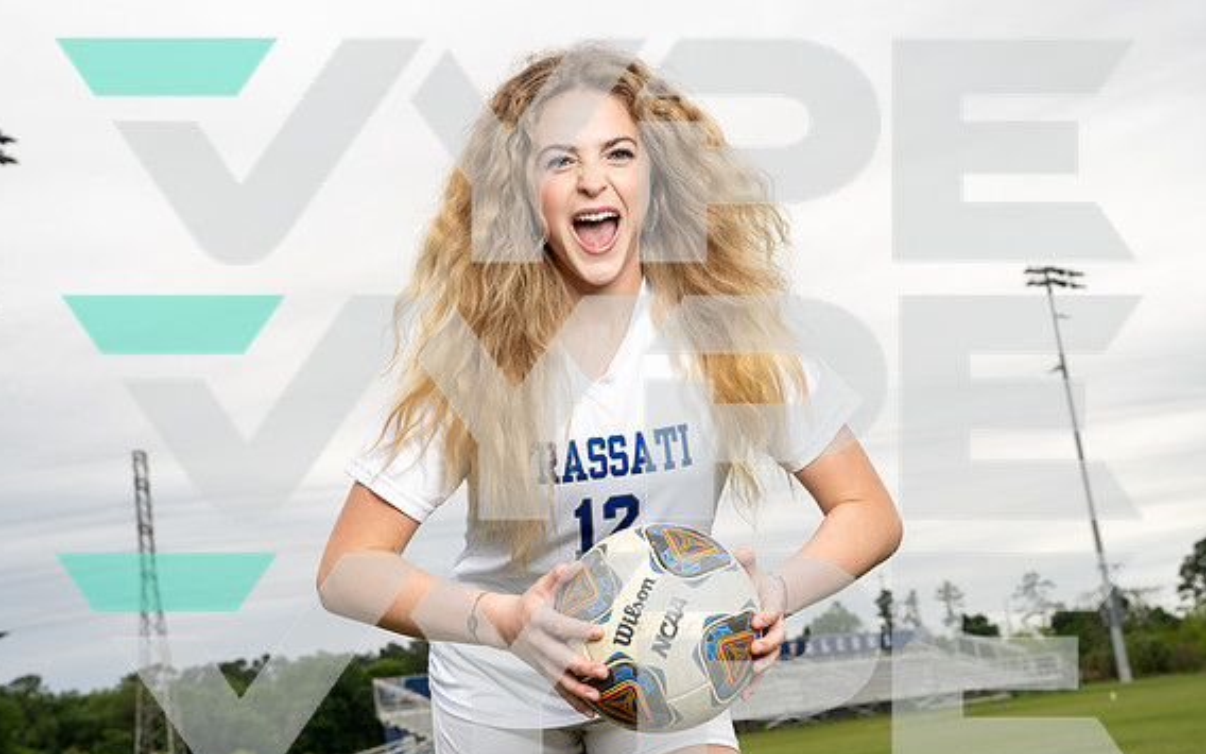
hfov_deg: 39.6
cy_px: 409
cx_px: 603
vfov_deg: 25.3
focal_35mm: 51
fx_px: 1676
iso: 250
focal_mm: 49
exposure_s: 1/250
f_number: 7.1
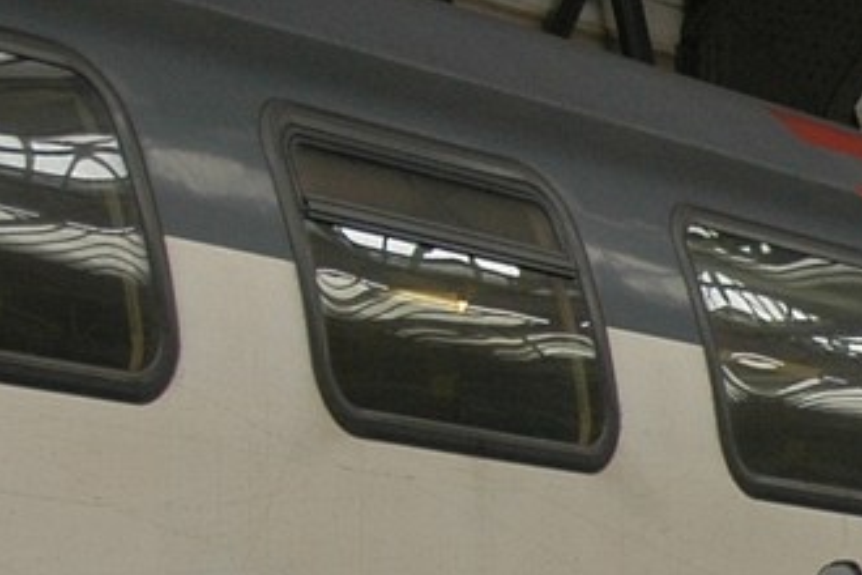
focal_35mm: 218
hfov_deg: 8.8
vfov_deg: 6.3
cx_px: 1899
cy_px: 741
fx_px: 5217
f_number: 3.8
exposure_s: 1/60
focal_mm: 25
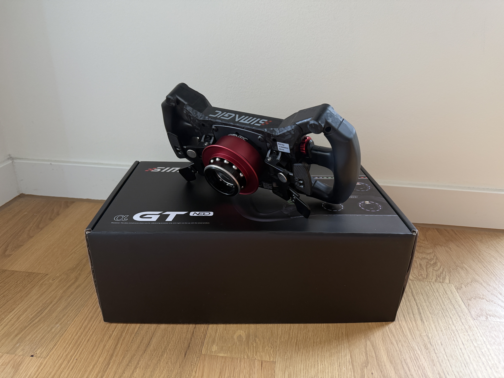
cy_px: 189
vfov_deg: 56.8
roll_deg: -1.6
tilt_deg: -24.7
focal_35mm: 24
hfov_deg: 71.6
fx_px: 349
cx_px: 252
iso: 200
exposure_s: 1/80
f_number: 1.78
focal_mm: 6.76
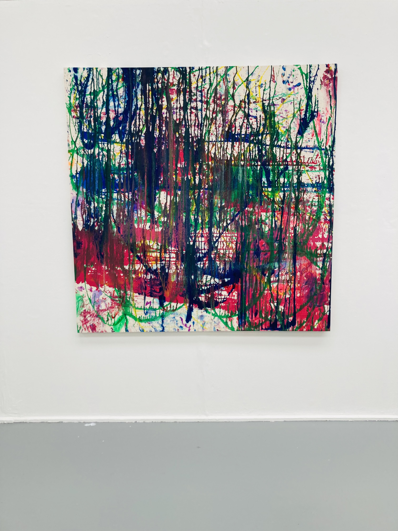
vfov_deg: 63.4
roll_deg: +0.7
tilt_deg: -7.2
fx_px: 429
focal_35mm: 28
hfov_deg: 49.7
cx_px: 199
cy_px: 266
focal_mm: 3.99
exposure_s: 1/121
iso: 64
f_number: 1.8
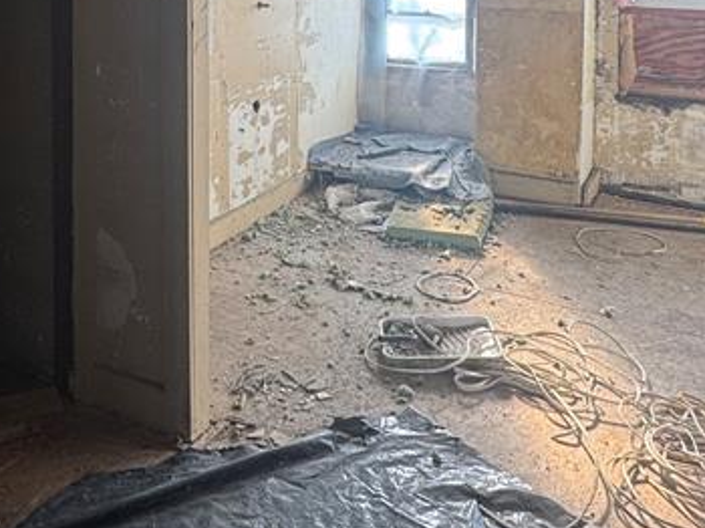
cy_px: -30
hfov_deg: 45.4
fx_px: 834
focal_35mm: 41
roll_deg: +0.0
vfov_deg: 31.7
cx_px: 258
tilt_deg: -2.3
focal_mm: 2.22
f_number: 2.2
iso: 64
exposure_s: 1/99
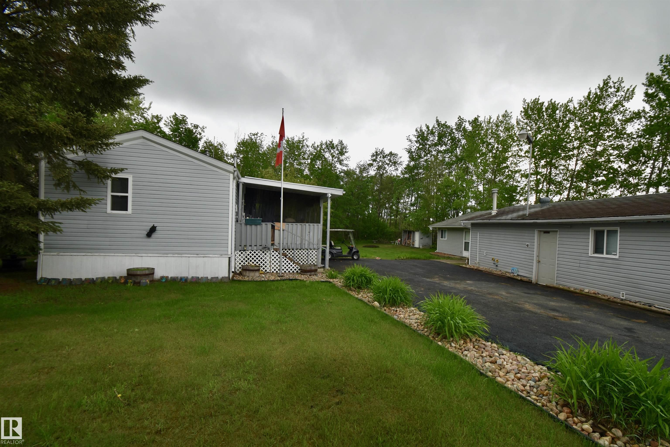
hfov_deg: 100.4
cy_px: 224
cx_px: 335
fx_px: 279
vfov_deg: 77.3
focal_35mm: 15
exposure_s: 1/160
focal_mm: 10
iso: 100
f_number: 6.3
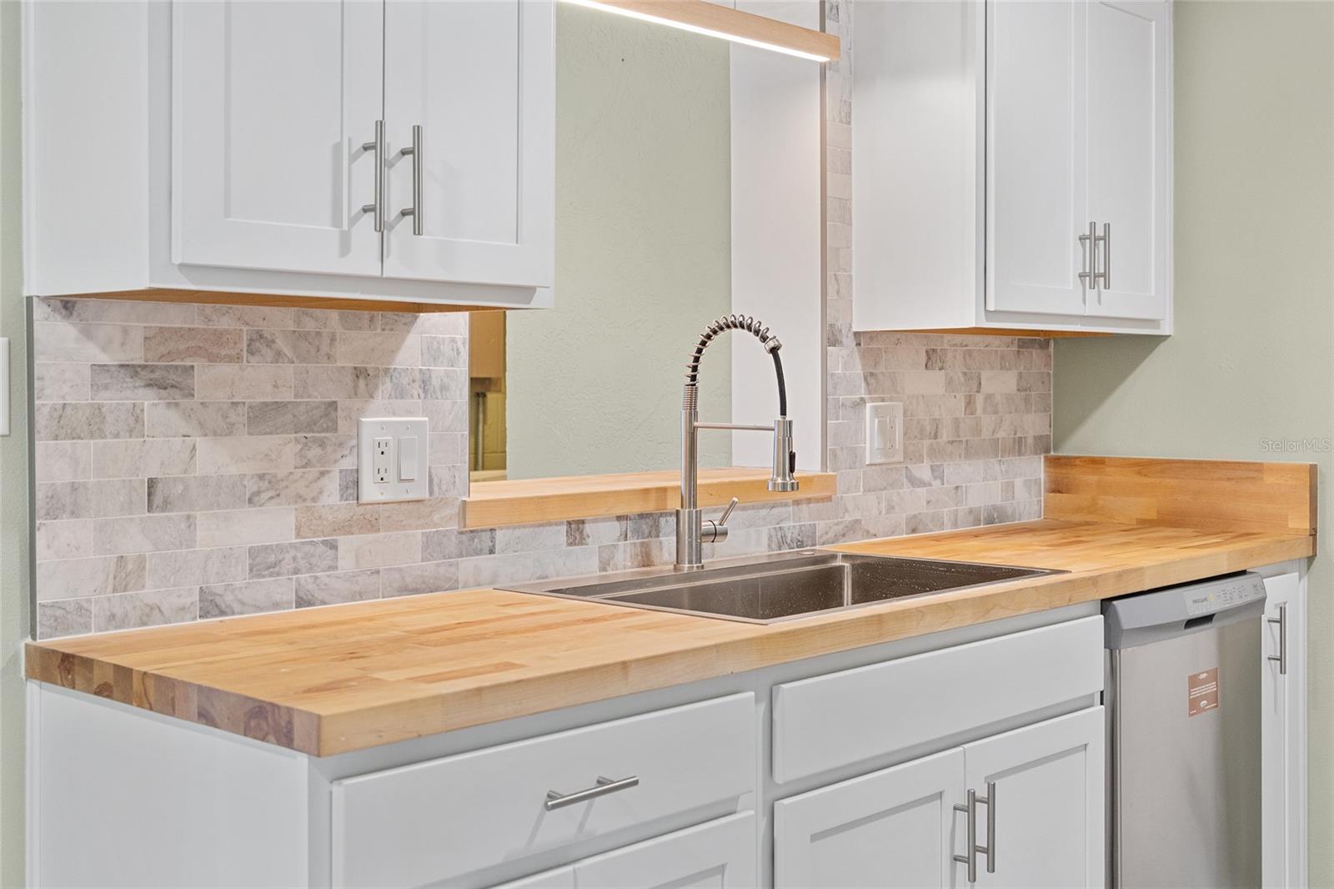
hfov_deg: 47.0
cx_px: 667
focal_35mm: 41
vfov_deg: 32.3
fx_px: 1534
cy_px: 444
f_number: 5
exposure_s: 1/40
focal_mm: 41.4
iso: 500
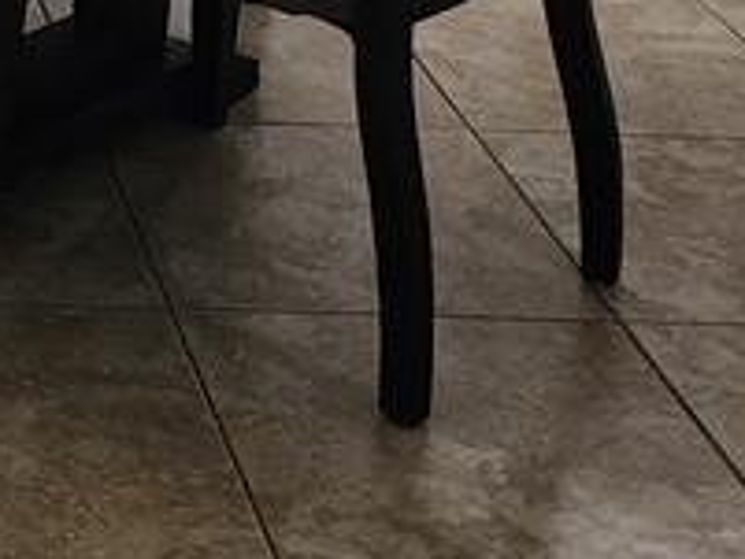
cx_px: -430
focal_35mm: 117
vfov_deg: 10.7
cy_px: -800
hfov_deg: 15.3
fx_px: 2520
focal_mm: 6.4
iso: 200
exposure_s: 1/120
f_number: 1.8
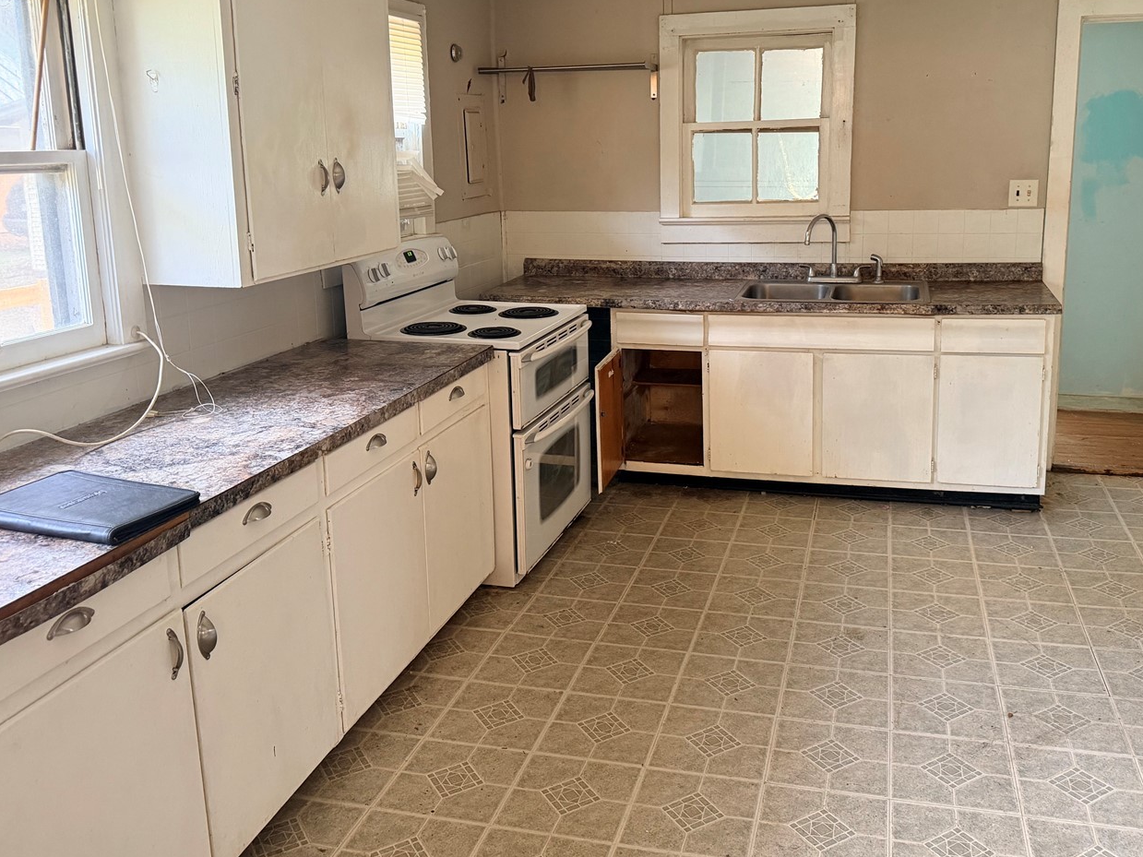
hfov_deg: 58.2
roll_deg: +0.3
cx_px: 646
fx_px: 1024
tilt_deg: -11.7
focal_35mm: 31
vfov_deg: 45.2
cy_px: 351
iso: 320
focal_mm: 6.76
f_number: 1.78
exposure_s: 1/60
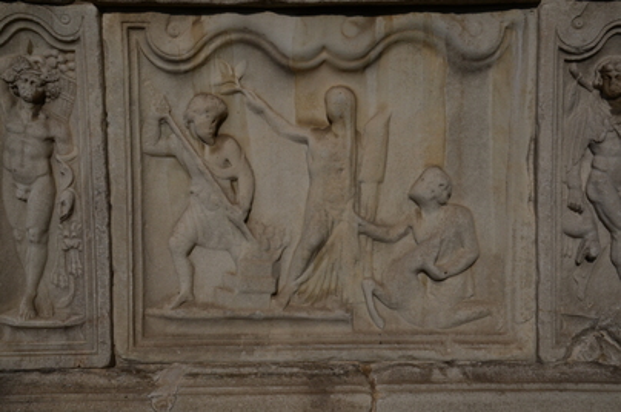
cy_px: 206
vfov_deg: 28.8
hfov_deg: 42.4
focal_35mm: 46
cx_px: 310
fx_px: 801
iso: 320
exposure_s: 1/1250
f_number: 18
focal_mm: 31
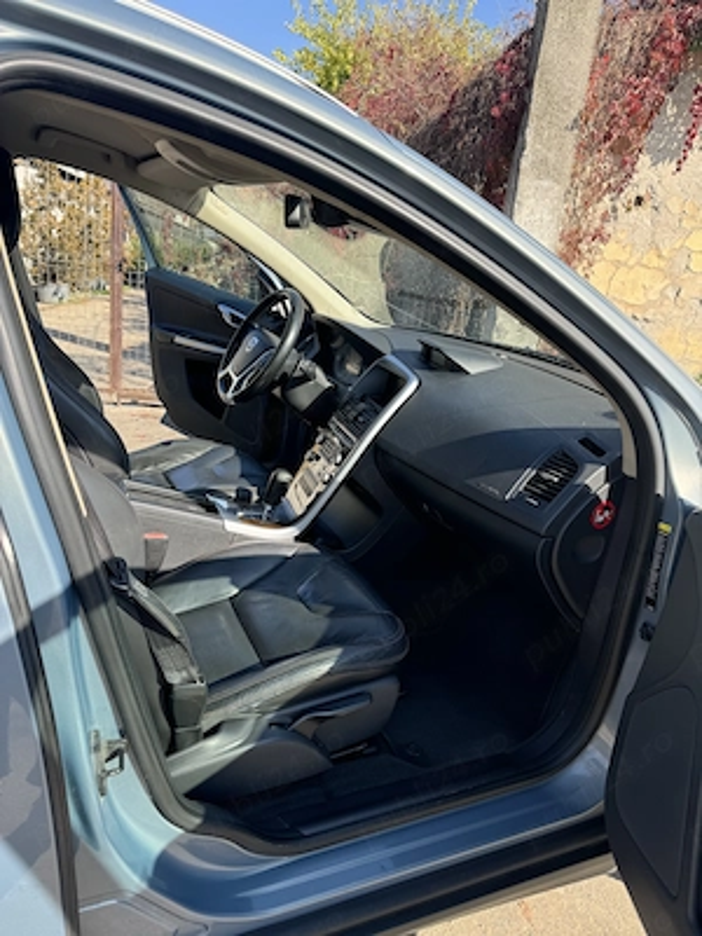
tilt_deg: -16.4
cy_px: 468
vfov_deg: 71.6
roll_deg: -6.6
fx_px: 649
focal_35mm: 24
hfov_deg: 56.8
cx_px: 351
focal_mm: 6.76
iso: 80
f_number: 1.78
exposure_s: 1/853
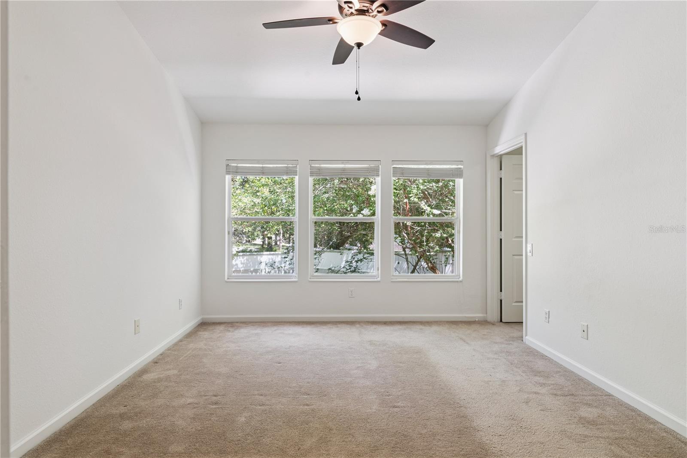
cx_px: 344
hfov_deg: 84.0
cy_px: 229
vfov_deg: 61.9
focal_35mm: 20
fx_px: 382
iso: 400
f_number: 10
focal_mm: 20
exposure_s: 1/20
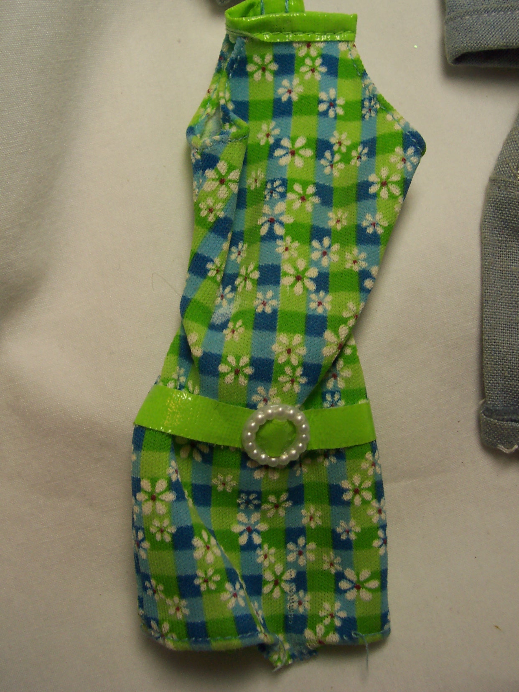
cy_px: 346
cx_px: 260
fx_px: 740
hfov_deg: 38.7
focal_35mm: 37
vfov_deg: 50.1
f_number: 2.8
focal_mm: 5.6
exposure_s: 1/90
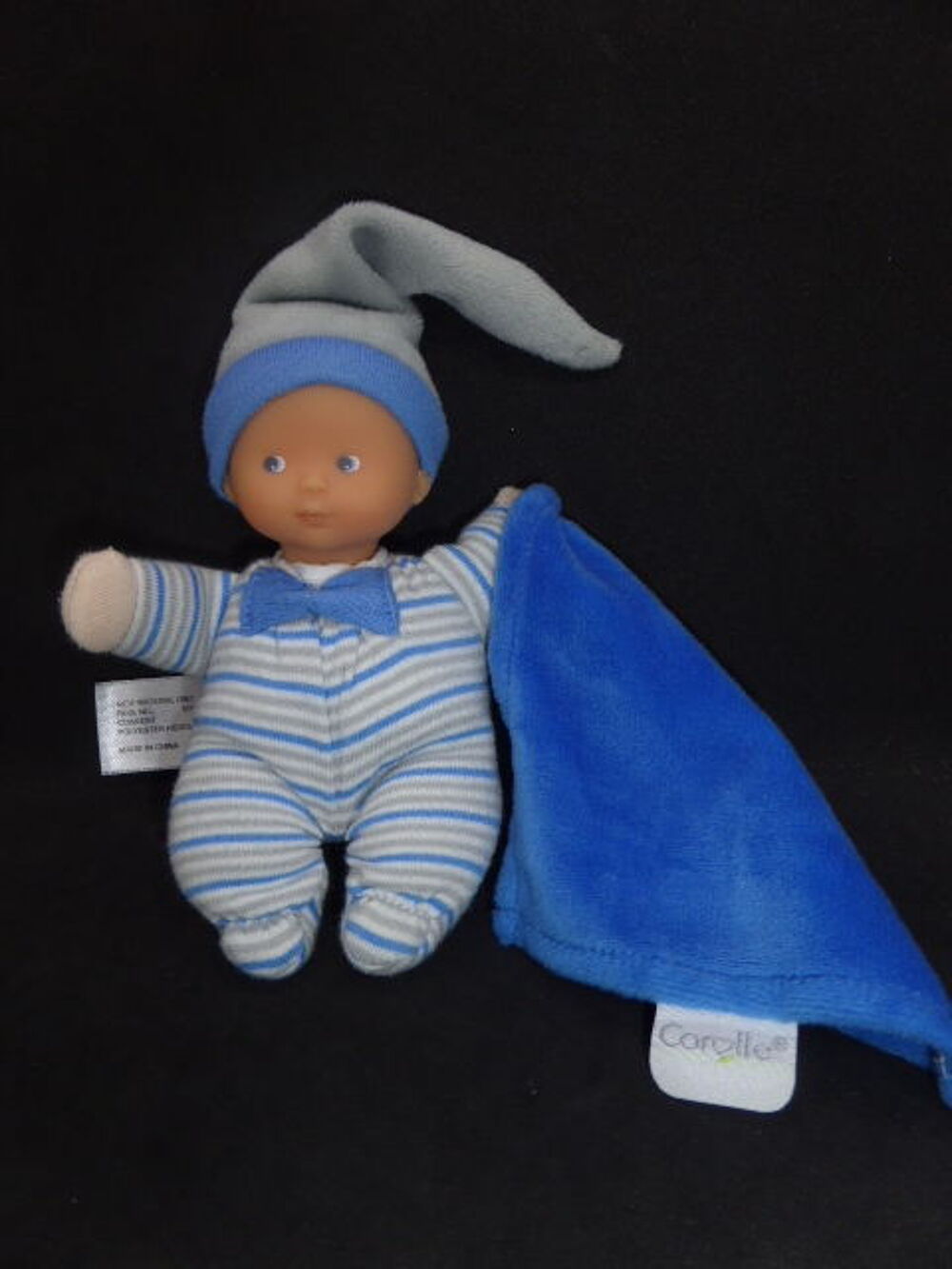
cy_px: 634
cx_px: 476
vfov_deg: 69.4
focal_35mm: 25
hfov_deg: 54.9
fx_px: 917
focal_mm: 4.3
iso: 100
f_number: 3.3
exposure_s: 1/60
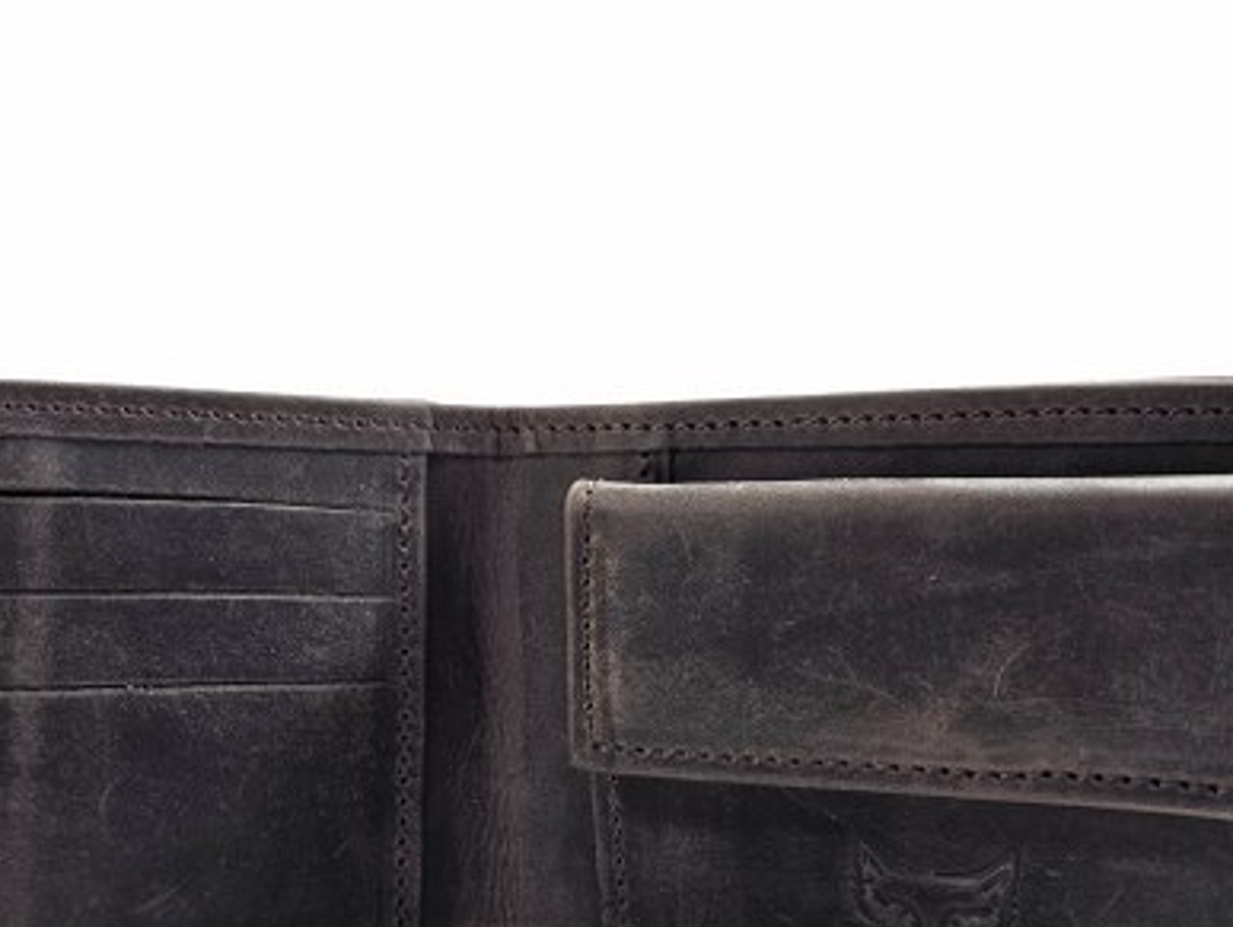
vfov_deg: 36.7
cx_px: 523
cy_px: 714
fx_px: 1355
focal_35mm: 38
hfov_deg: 48.8
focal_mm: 6.3
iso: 20
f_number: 1.7
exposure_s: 1/100
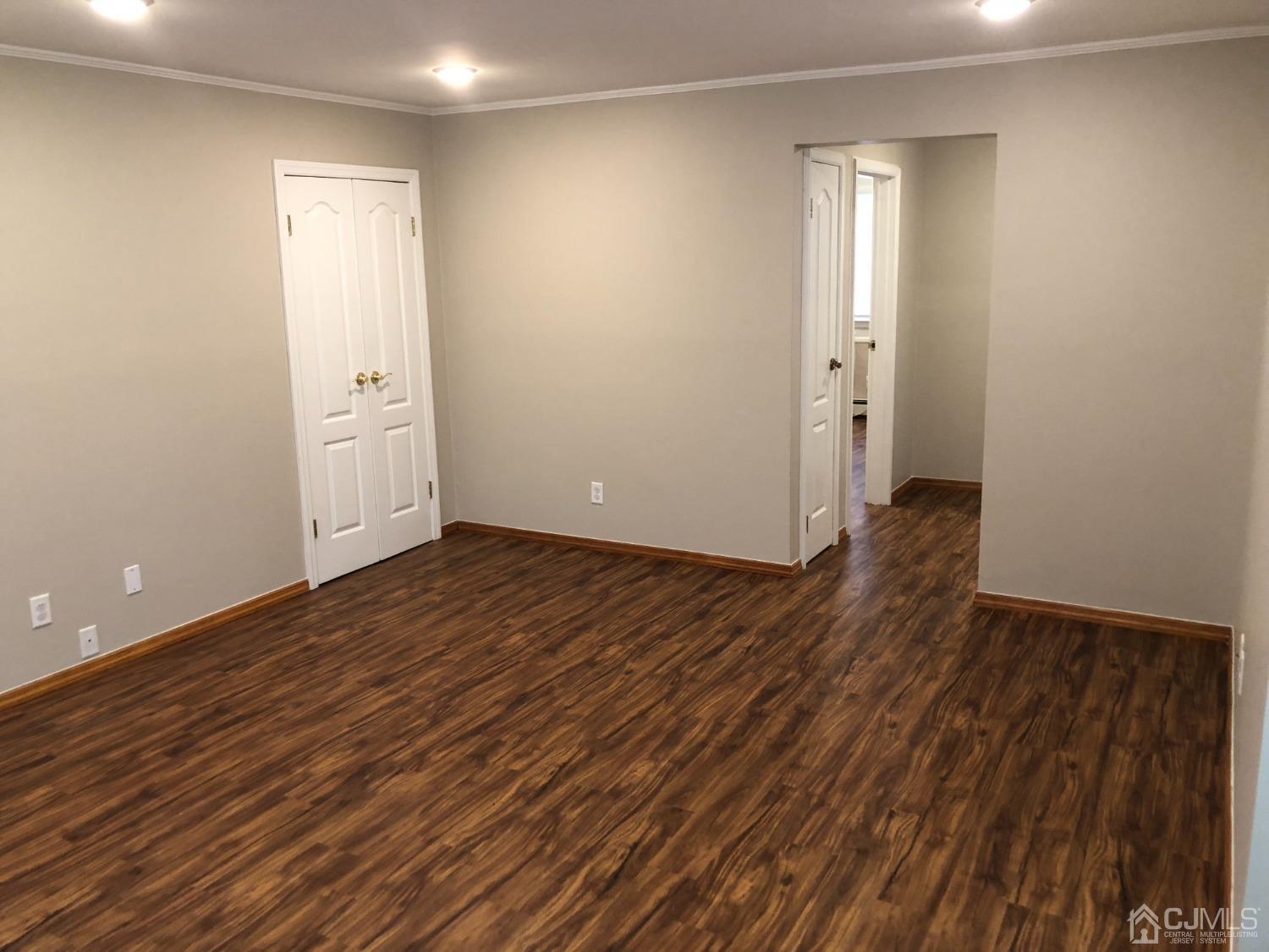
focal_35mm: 28
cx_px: 634
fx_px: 1026
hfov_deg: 63.4
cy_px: 476
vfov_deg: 49.7
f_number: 1.8
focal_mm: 3.99
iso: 40
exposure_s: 1/15
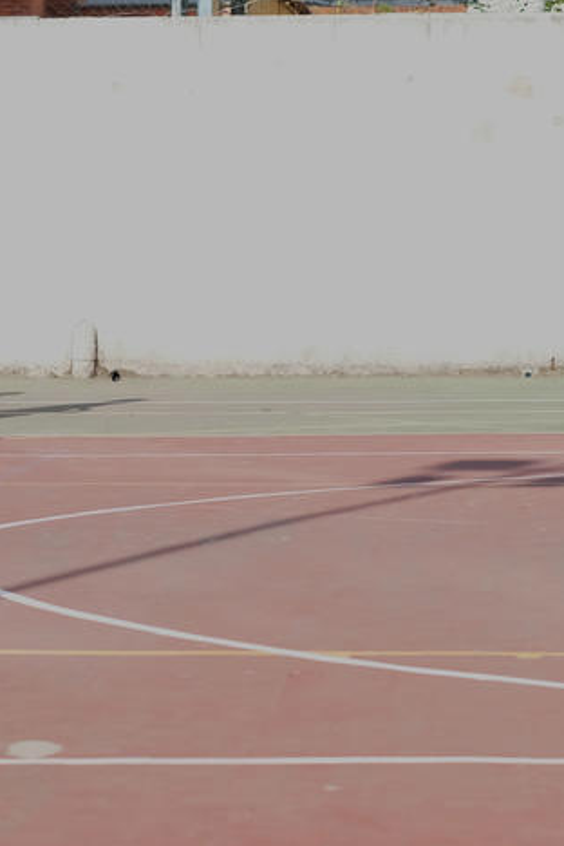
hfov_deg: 10.1
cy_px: 461
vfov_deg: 15.1
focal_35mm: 136
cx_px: 199
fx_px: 3196
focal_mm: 35
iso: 400
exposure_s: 1/4000
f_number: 2.5
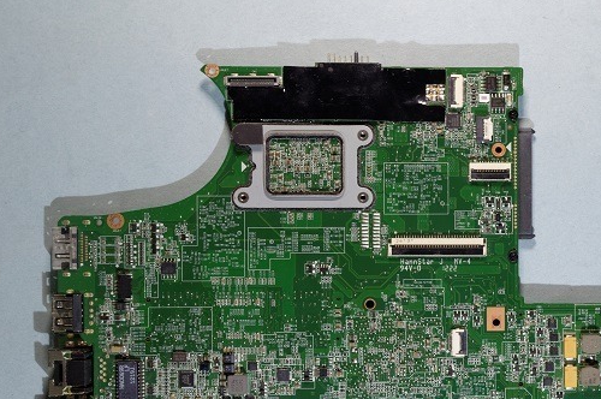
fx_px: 900
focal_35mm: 54
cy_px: 275
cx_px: 445
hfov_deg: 36.1
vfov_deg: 24.8
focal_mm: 24
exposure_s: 1/6
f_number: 8
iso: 100
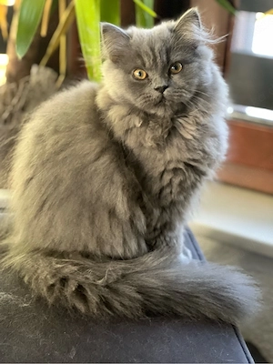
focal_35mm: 77
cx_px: 136
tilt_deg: -18.4
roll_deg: -4.1
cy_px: 182
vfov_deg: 25.3
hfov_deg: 19.1
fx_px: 810
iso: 500
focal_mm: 9
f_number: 2.8
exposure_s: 1/20
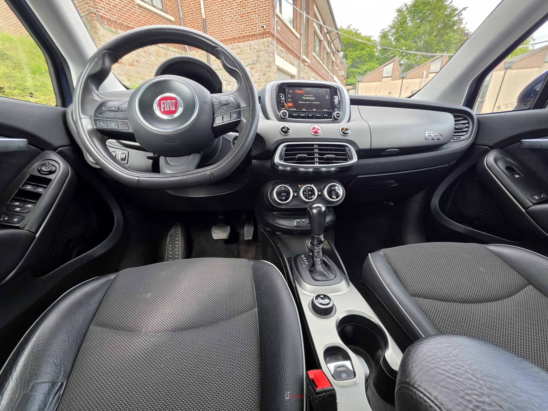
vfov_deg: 89.9
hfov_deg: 106.2
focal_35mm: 13
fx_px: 206
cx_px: 274
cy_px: 206
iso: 125
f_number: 1.9
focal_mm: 2.2
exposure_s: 1/359
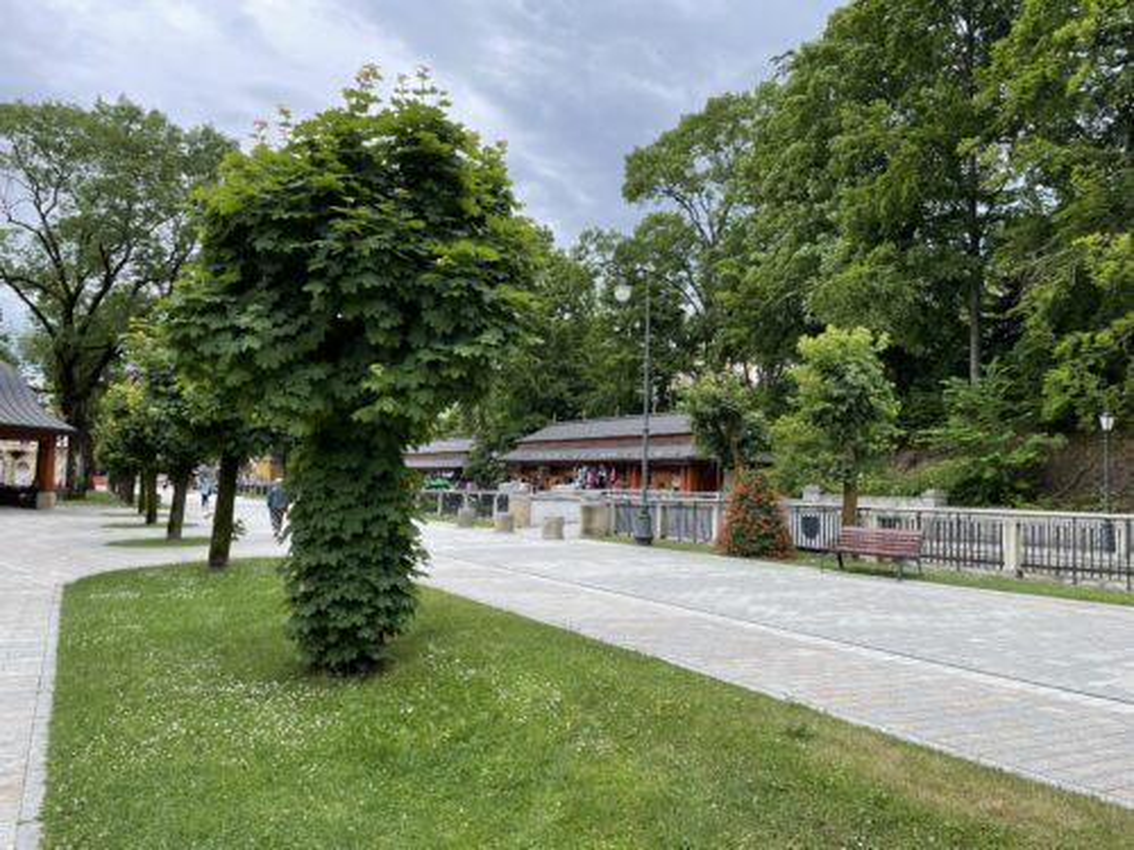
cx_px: 567
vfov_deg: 53.1
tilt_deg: +4.3
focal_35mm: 26
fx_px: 852
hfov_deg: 67.3
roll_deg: -2.2
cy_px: 425
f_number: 1.6
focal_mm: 4.2
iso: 32
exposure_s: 1/774
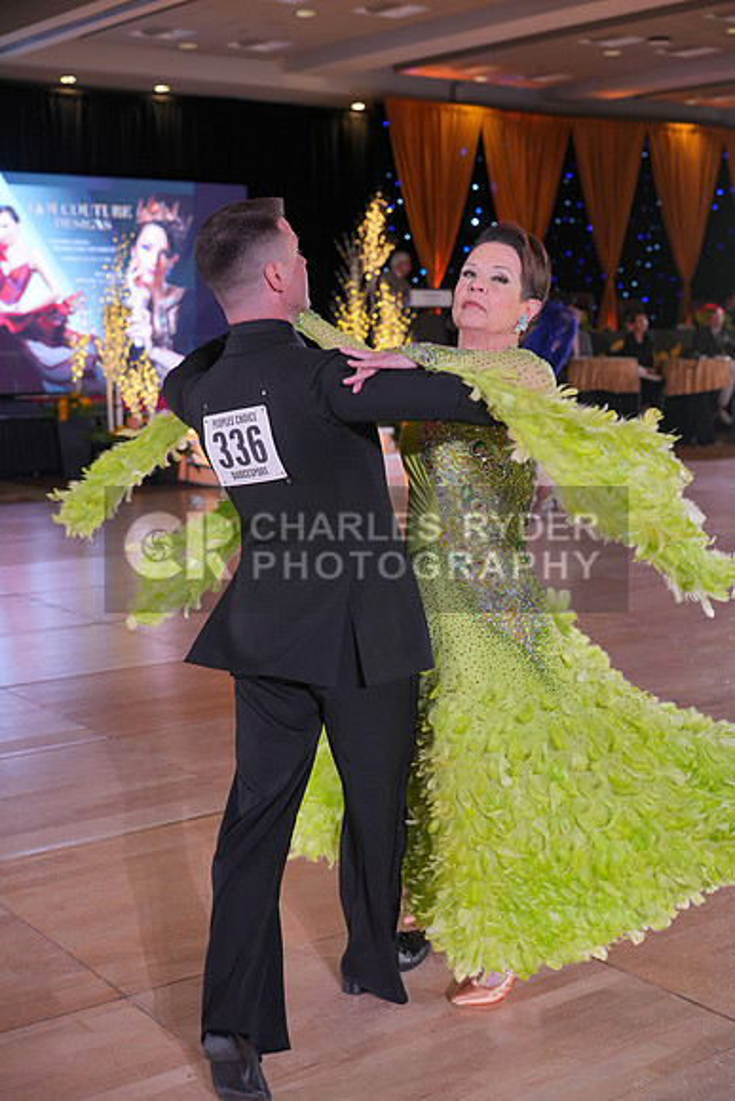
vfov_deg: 39.6
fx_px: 1530
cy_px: 550
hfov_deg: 27.0
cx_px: 368
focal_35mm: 50
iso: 1250
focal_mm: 50
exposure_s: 1/400
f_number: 4
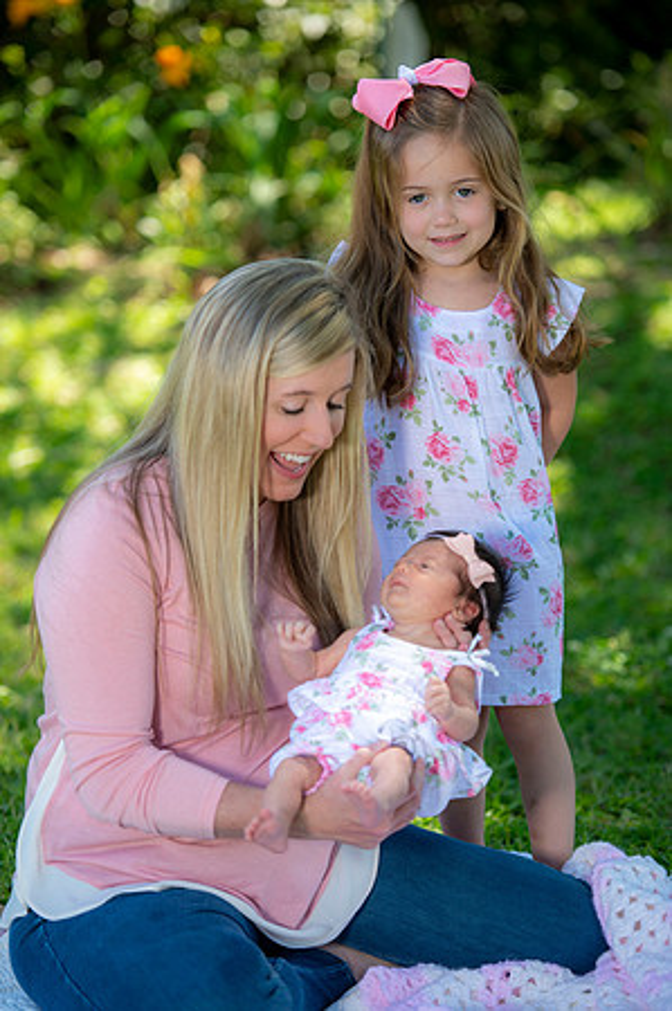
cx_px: 336
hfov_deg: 10.1
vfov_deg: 15.2
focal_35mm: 135
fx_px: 3788
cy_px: 506
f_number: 2.8
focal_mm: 135
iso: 100
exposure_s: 1/250
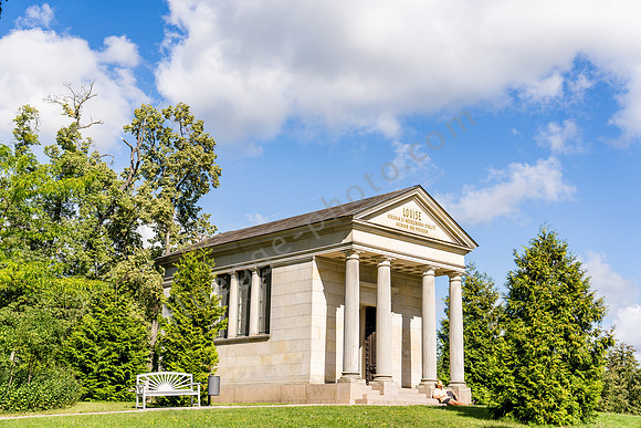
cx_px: 320
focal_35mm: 49
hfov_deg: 40.3
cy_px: 214
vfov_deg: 27.5
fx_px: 873
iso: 200
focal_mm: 49
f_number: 3.2
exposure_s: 1/4000
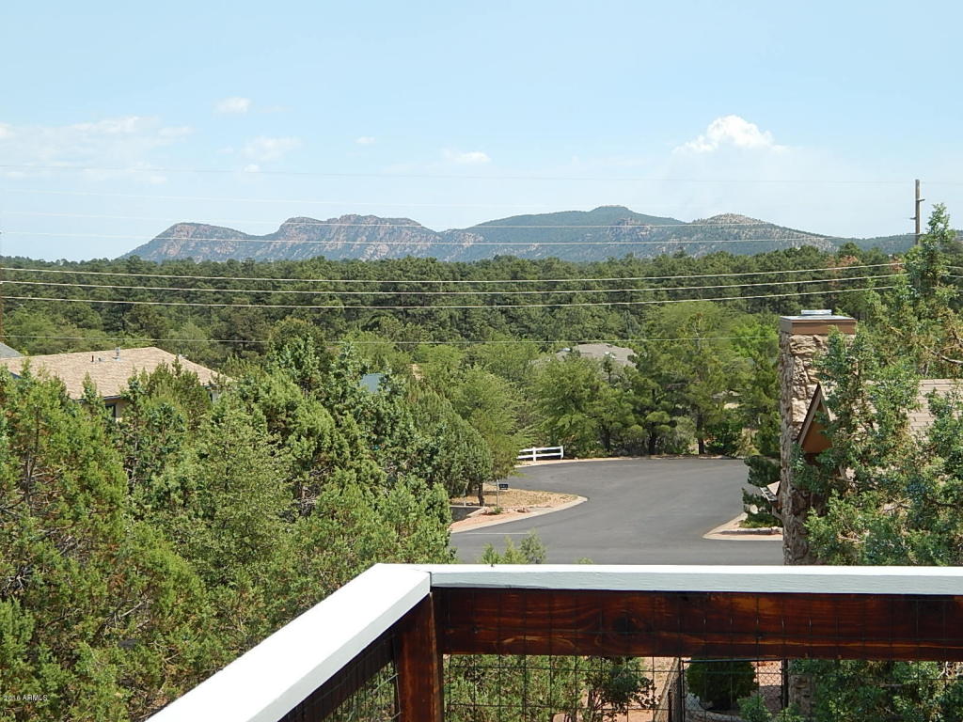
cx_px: 482
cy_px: 361
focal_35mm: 69
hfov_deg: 28.2
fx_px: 1920
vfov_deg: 21.3
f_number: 4.1
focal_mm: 12.3
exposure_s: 1/640
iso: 125
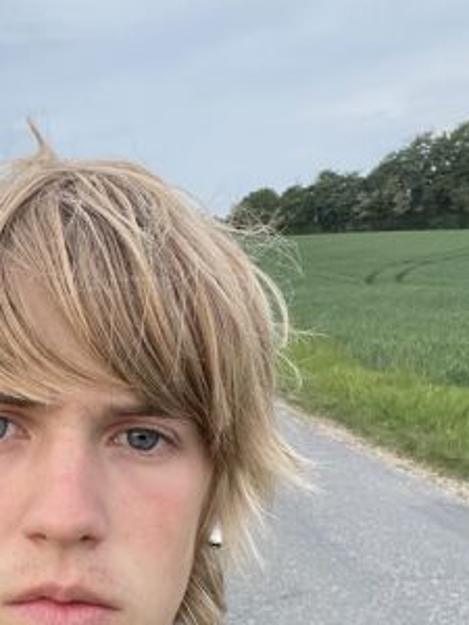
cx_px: 31
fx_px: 1084
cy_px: 500
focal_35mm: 60
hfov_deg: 23.6
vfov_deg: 31.4
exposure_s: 1/73
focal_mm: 2.71
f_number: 2.2
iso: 100
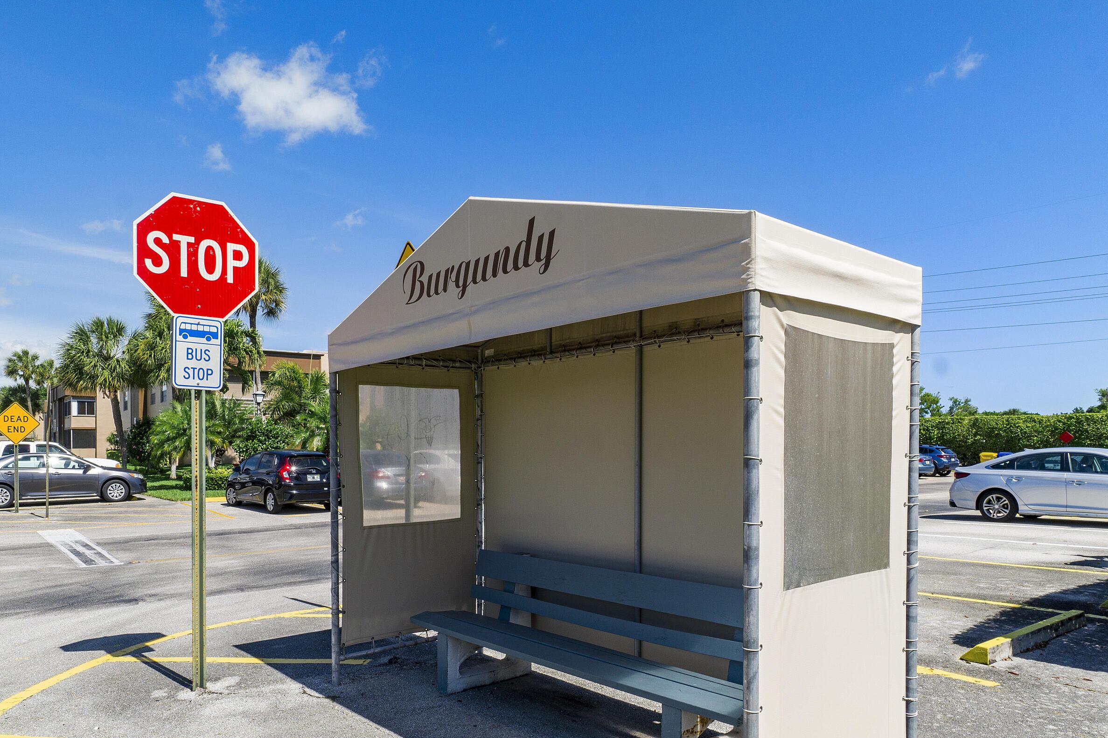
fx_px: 758
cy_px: 458
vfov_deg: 51.4
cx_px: 498
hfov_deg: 72.1
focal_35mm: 25
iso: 100
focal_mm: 13
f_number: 11
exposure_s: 1/160
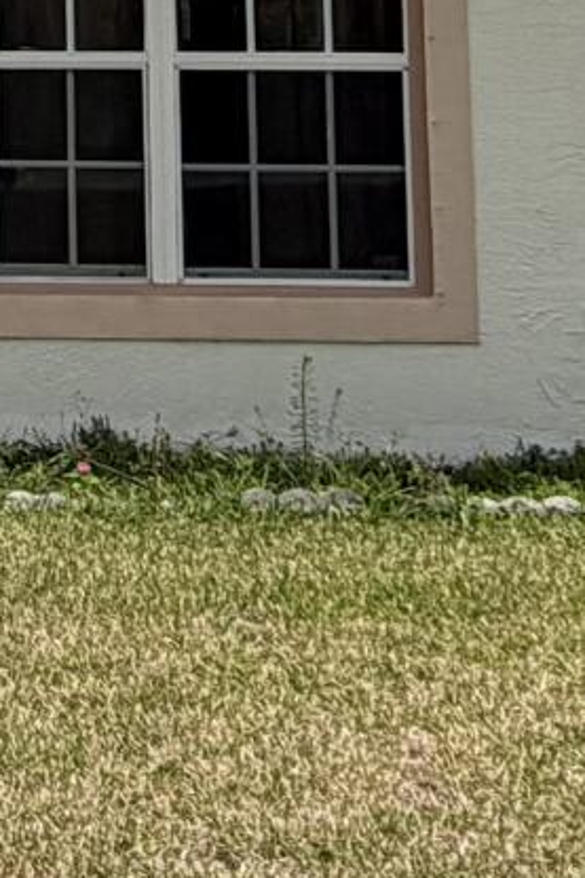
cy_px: -369
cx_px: -249
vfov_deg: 17.8
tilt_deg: +6.7
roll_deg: +0.4
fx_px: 2561
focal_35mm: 105
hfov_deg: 12.5
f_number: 2.2
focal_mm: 2.22
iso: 20
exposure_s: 1/1901
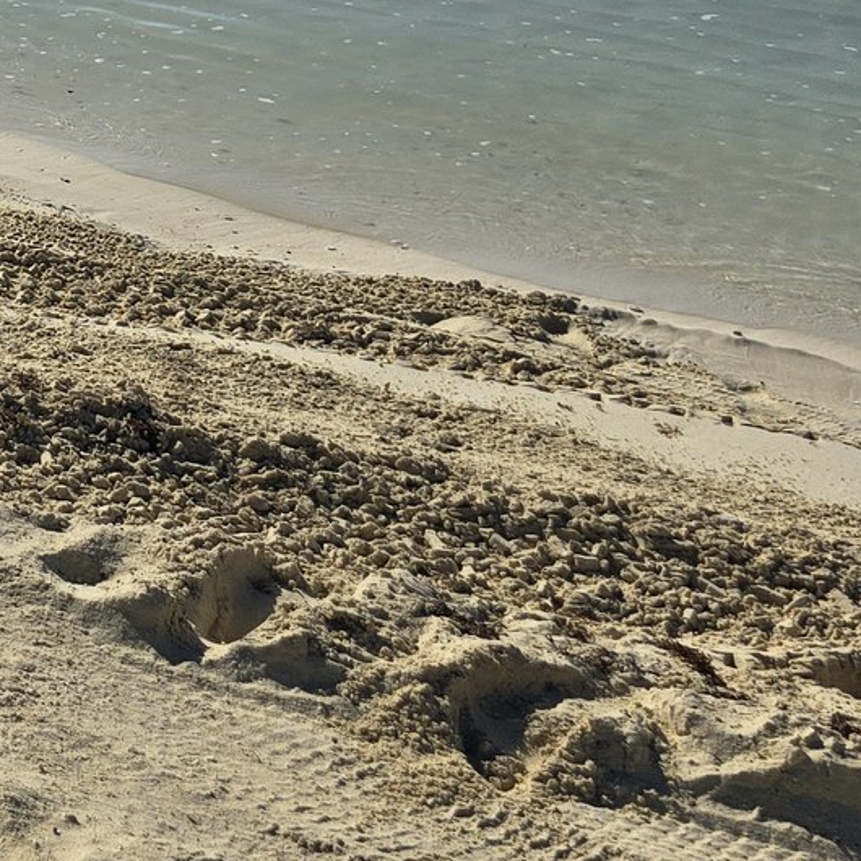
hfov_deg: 15.8
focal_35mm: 92
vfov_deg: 17.0
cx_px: -728
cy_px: -452
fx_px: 2589
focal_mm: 6.3
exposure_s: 1/2365
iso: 12
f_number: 1.7
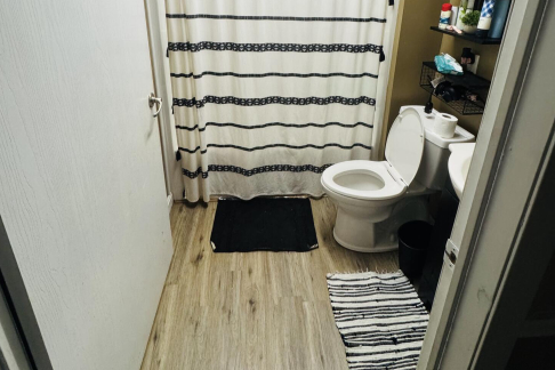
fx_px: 308
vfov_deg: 57.8
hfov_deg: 84.0
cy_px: 81
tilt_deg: -18.5
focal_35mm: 20
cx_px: 271
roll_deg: -0.2
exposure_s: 1/120
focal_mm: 2.22
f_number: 2.2
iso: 250
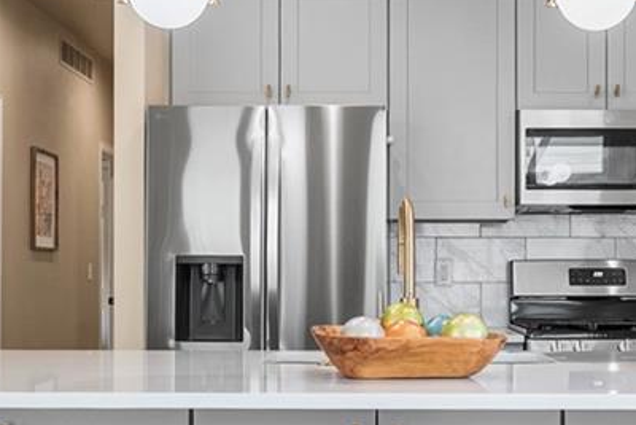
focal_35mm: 64
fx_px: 1131
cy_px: 272
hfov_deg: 31.3
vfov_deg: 21.2
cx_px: 391
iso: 200
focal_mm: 16
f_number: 8
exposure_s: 1/3
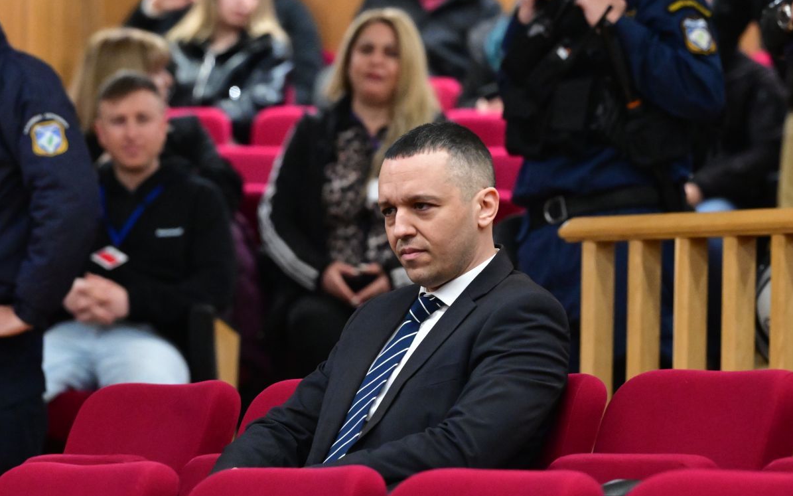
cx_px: 397
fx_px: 6635
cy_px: 240
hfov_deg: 6.8
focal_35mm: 307
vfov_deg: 4.3
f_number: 5
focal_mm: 200
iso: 8000
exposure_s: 1/200
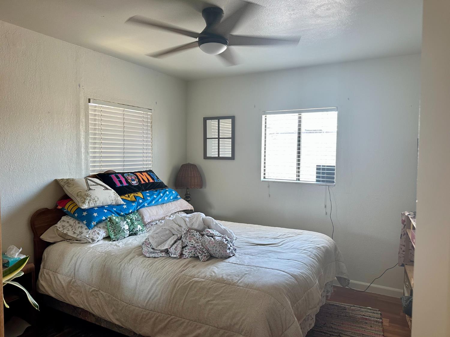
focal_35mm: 24
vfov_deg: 56.8
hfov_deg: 71.6
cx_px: 225
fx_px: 312
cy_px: 168
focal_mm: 6.86
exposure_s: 1/60
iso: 160
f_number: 1.78
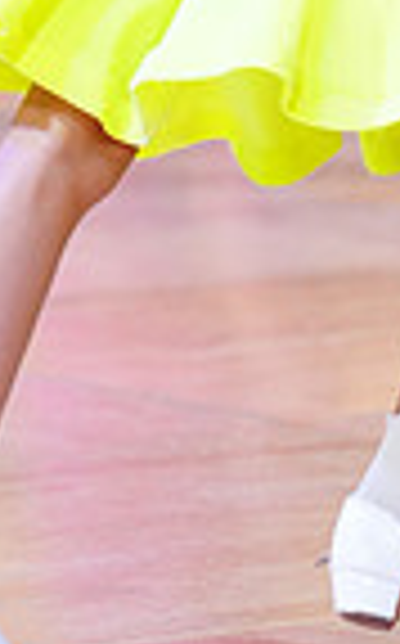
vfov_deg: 4.7
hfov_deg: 2.9
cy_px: -257
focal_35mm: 448
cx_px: 429
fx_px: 7838
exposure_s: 1/250
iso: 1600
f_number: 2.8
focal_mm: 108
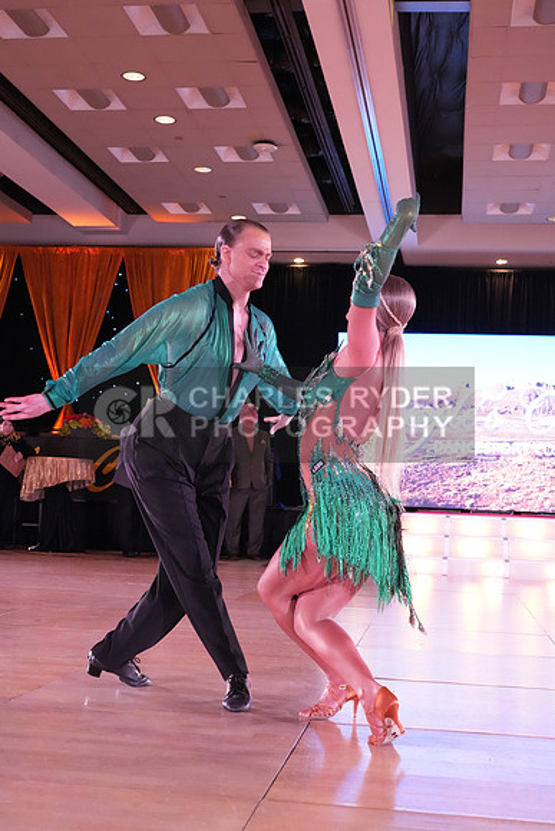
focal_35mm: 47
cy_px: 416
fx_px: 1086
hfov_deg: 28.7
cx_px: 278
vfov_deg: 41.9
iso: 8000
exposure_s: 1/250
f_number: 7.1
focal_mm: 47
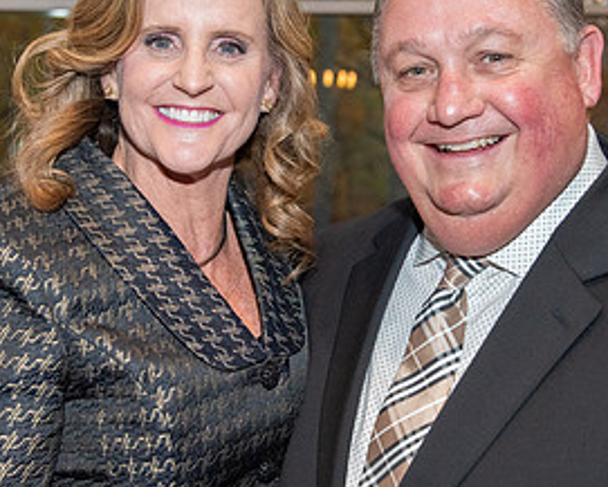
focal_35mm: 82
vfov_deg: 18.7
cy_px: 251
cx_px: 301
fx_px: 1476
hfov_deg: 23.3
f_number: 4
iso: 800
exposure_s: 1/250
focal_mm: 38
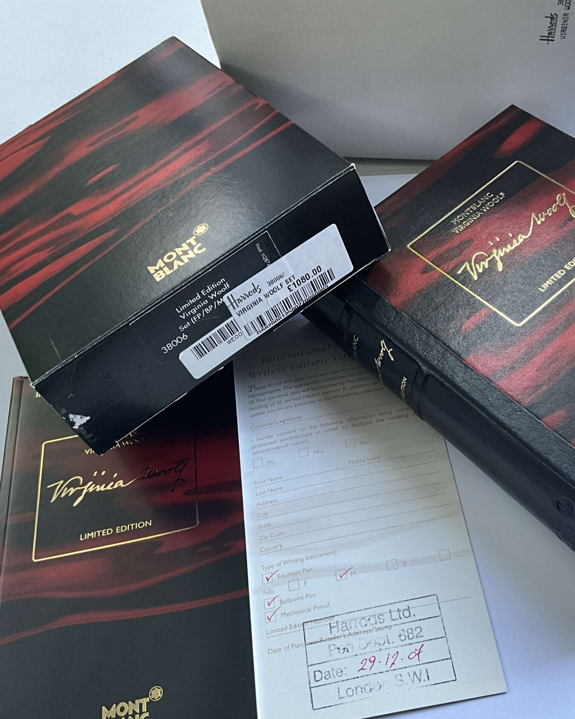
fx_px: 808
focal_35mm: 38
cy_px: 360
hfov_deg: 39.0
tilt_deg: -54.2
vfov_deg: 47.9
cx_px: 350
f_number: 1.8
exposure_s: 1/103
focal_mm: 3
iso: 64
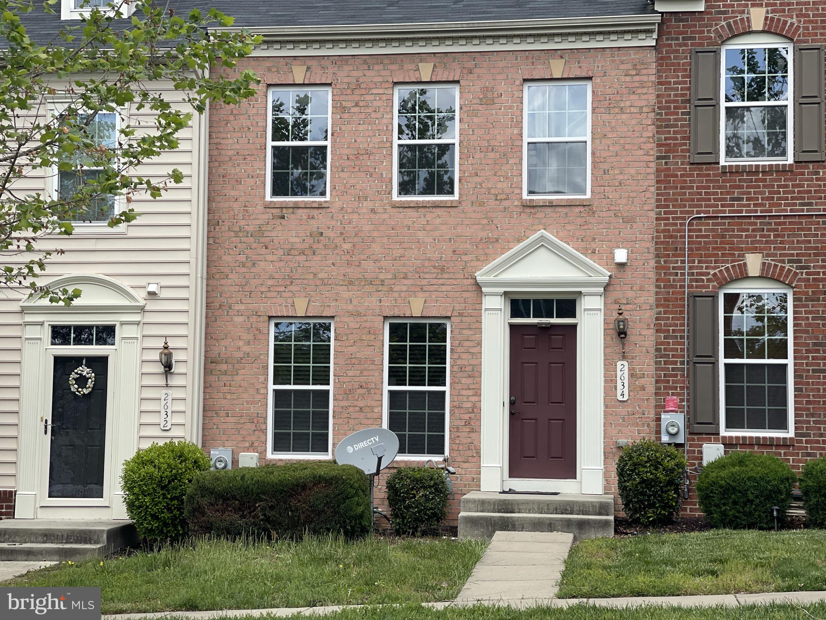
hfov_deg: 30.3
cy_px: 310
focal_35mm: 64
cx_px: 413
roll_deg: -1.0
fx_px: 1527
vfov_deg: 22.9
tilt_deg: +4.2
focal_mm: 7.5
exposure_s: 1/589
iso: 20
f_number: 2.2
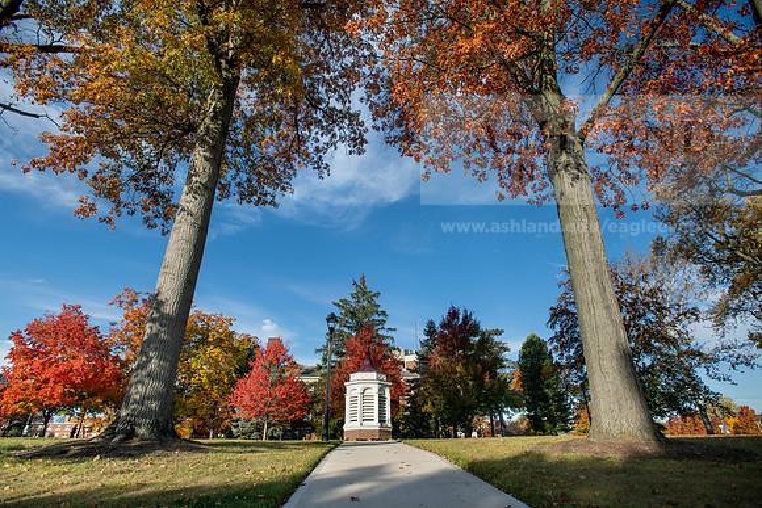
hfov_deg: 93.3
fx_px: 360
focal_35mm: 17
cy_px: 254
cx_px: 381
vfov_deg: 70.5
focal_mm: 17
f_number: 5.6
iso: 80
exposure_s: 1/500
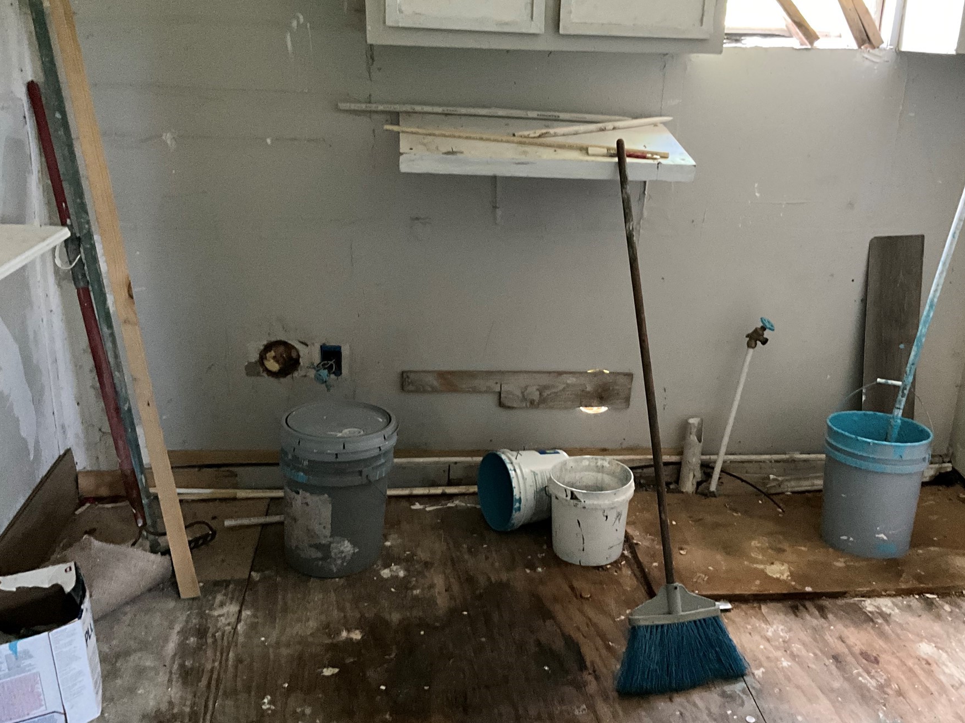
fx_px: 948
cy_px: 334
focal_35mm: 34
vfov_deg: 41.8
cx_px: 546
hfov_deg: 53.8
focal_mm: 3
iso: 500
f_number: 1.8
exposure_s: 1/30
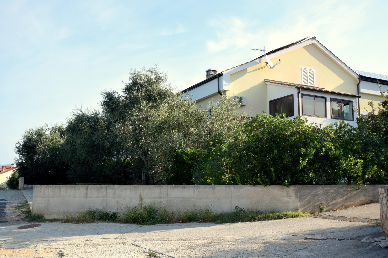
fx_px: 388
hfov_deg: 53.1
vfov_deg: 36.9
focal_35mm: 36
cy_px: 129
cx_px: 194
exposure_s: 1/250
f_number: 8
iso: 200
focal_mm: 24
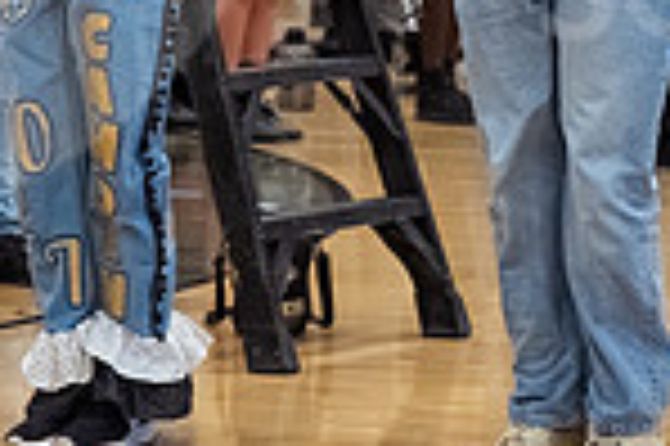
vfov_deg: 4.4
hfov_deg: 6.7
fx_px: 5744
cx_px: 467
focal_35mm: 309
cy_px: -198
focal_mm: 70
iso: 3200
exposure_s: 1/1000
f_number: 3.2
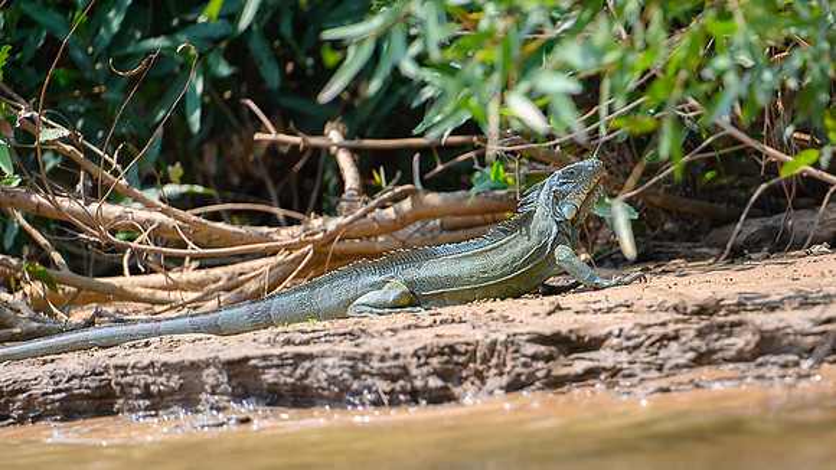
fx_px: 13427
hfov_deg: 3.6
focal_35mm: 606
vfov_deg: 2.0
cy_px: 257
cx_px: 604
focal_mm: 400
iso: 320
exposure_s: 1/2000
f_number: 4
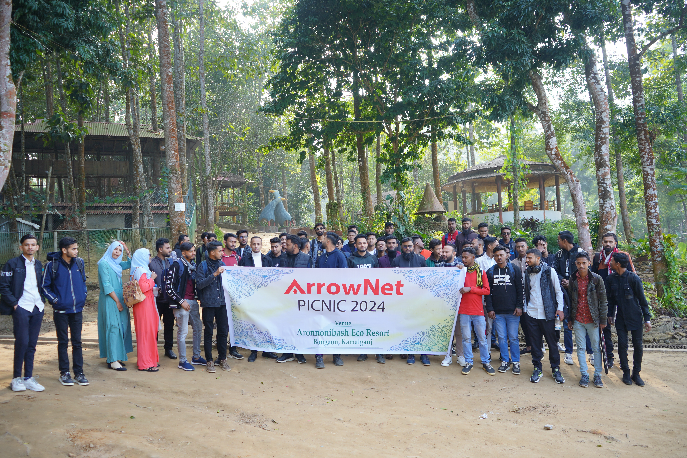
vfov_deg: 43.6
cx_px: 344
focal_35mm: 30
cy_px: 229
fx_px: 572
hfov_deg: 61.9
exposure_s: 1/125
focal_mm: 30
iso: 125
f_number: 3.5
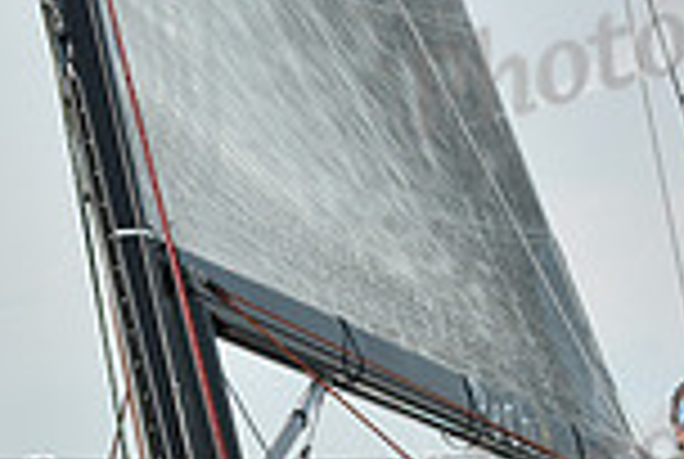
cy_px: 736
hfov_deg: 5.3
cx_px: 176
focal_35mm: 388
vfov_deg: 3.5
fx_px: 7386
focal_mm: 102
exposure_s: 1/800
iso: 250
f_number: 8
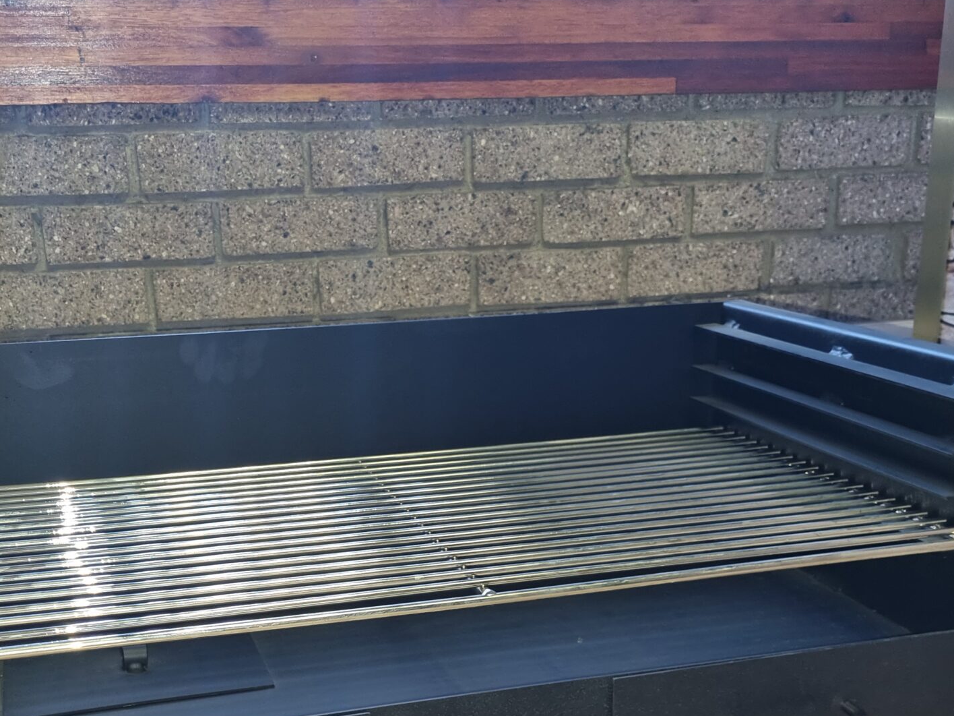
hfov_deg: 40.4
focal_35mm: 47
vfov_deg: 29.8
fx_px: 1295
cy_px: 616
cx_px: 452
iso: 500
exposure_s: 1/50
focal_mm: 5.4
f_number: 1.8
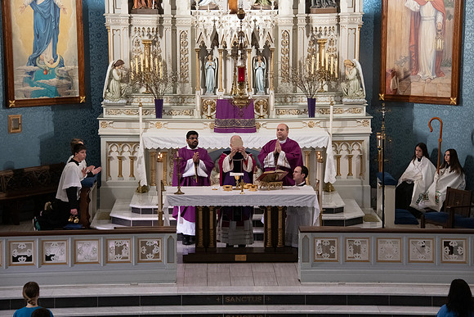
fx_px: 1475
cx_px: 237
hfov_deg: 18.3
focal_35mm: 112
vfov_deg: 12.2
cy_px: 158
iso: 4000
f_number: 8
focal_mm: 112
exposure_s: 1/100
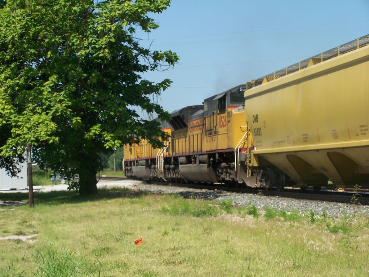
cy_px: 138
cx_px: 184
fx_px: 1002
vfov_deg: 15.7
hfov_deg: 20.9
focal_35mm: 94
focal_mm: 15.6
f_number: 3.2
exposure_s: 1/1000
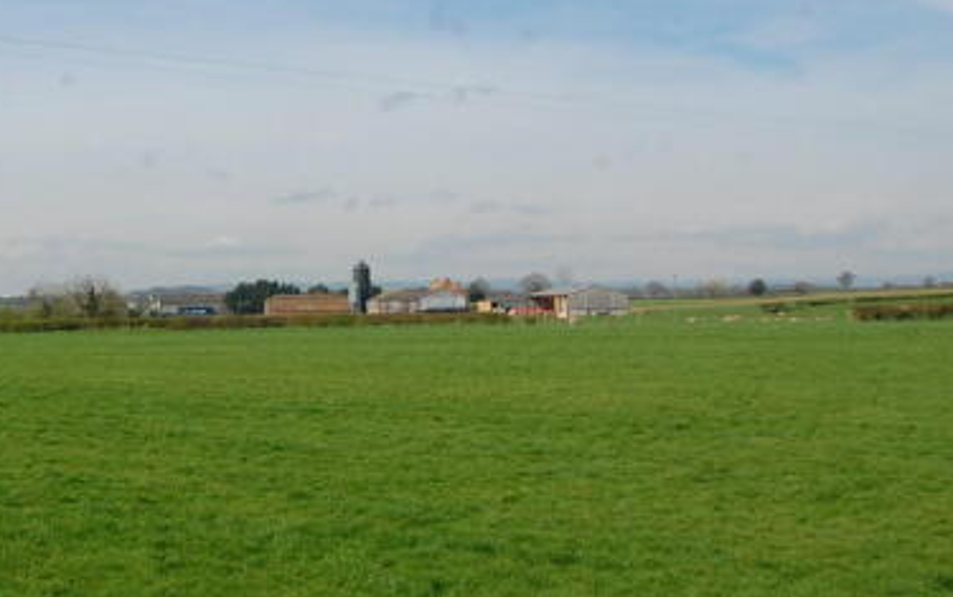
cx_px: 165
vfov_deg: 26.9
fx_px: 1248
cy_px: 238
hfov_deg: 39.8
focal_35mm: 48
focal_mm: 18
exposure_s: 1/320
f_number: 9
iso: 200
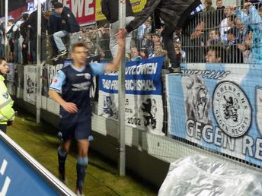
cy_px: 38
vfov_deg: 27.0
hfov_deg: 36.0
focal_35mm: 53
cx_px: 103
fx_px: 401
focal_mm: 5.6
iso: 400
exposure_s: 1/20
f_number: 3
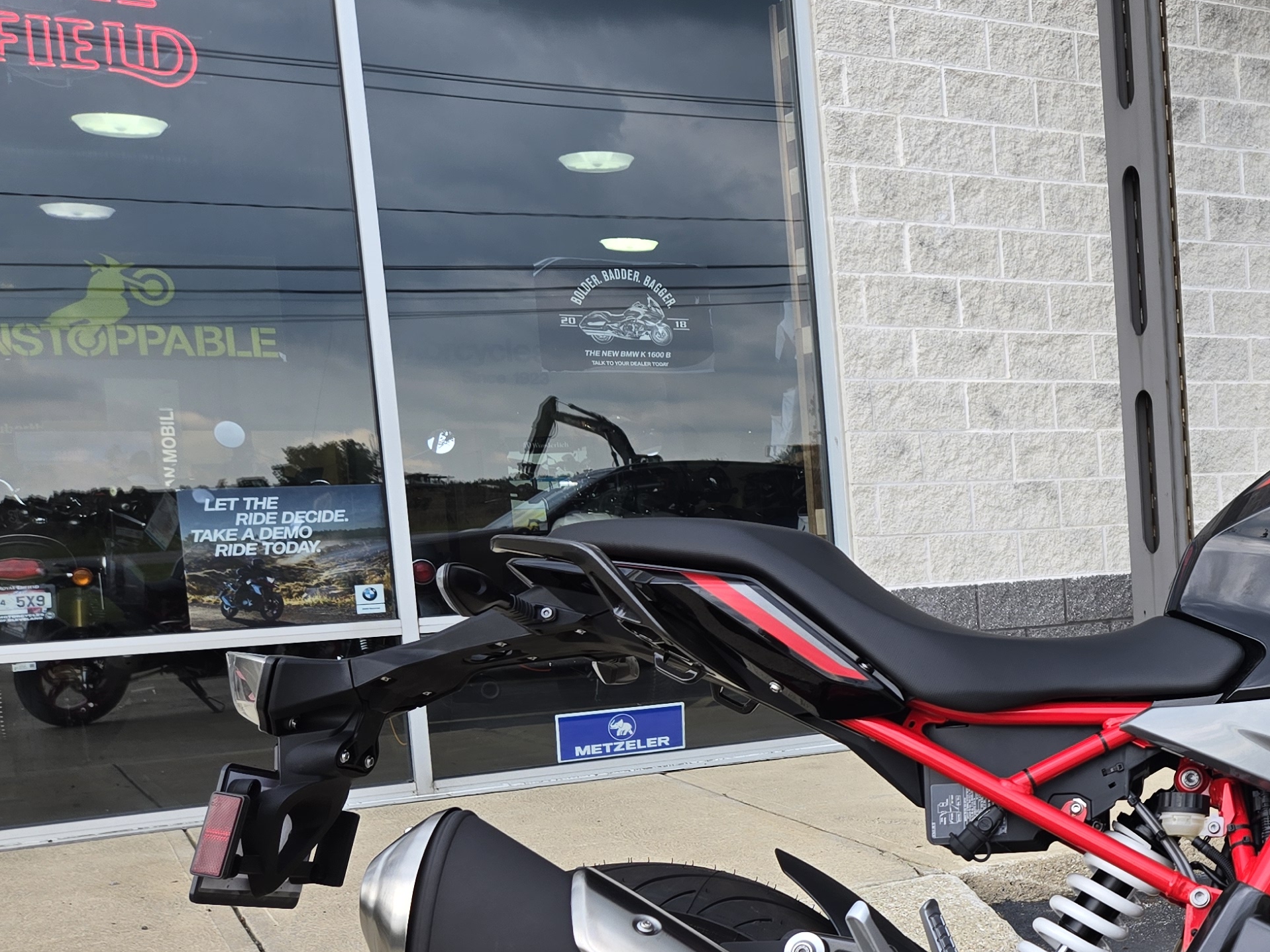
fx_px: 1761
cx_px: 1240
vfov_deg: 30.0
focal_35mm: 48
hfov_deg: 36.1
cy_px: 667
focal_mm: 5.4
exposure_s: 1/277
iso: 25
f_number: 1.8
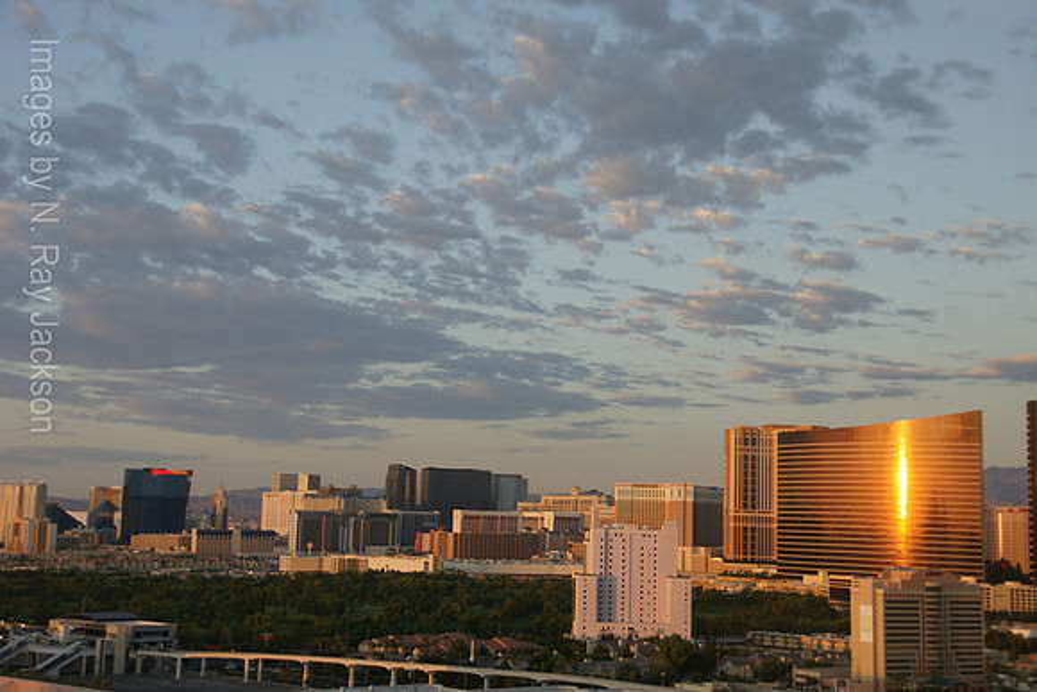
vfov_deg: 25.8
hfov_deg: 37.8
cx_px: 518
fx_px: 1513
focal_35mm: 52
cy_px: 346
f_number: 4.5
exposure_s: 1/50
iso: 800
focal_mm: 35
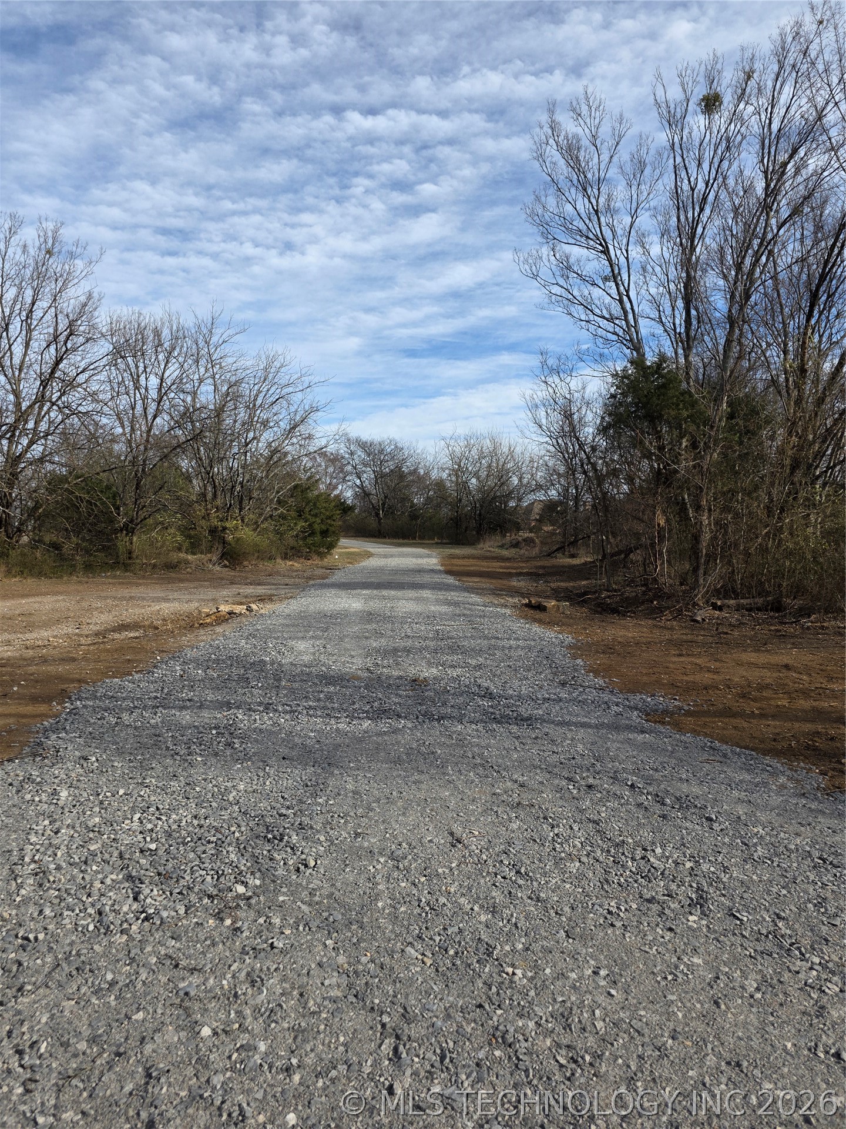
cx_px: 423
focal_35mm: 23
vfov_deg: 73.9
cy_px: 564
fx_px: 749
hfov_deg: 58.9
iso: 80
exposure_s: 1/5778
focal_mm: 6.3
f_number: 1.7
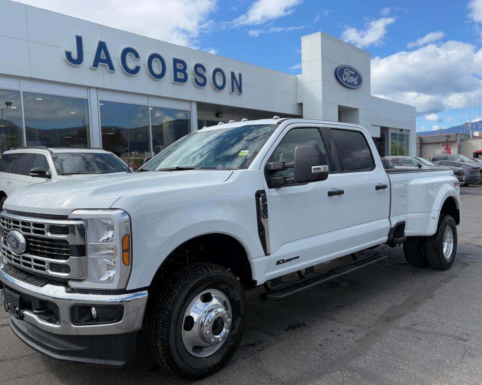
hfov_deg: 62.2
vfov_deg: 51.5
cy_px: 194
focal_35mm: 28
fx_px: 399
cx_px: 234
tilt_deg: -3.6
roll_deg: +1.7
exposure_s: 1/2747
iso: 50
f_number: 1.6
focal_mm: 5.96
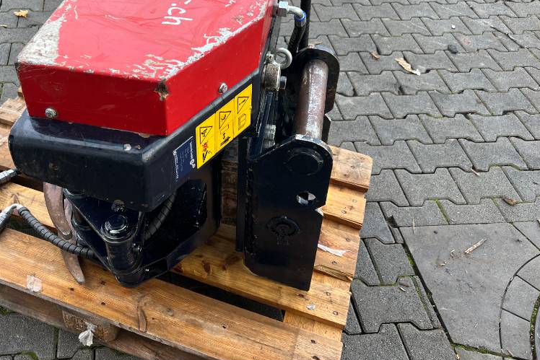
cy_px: 126
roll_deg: -4.5
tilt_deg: -40.5
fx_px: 555
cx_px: 196
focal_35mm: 37
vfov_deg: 35.7
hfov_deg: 51.2
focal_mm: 5.7
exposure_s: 1/279
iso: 40
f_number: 1.5
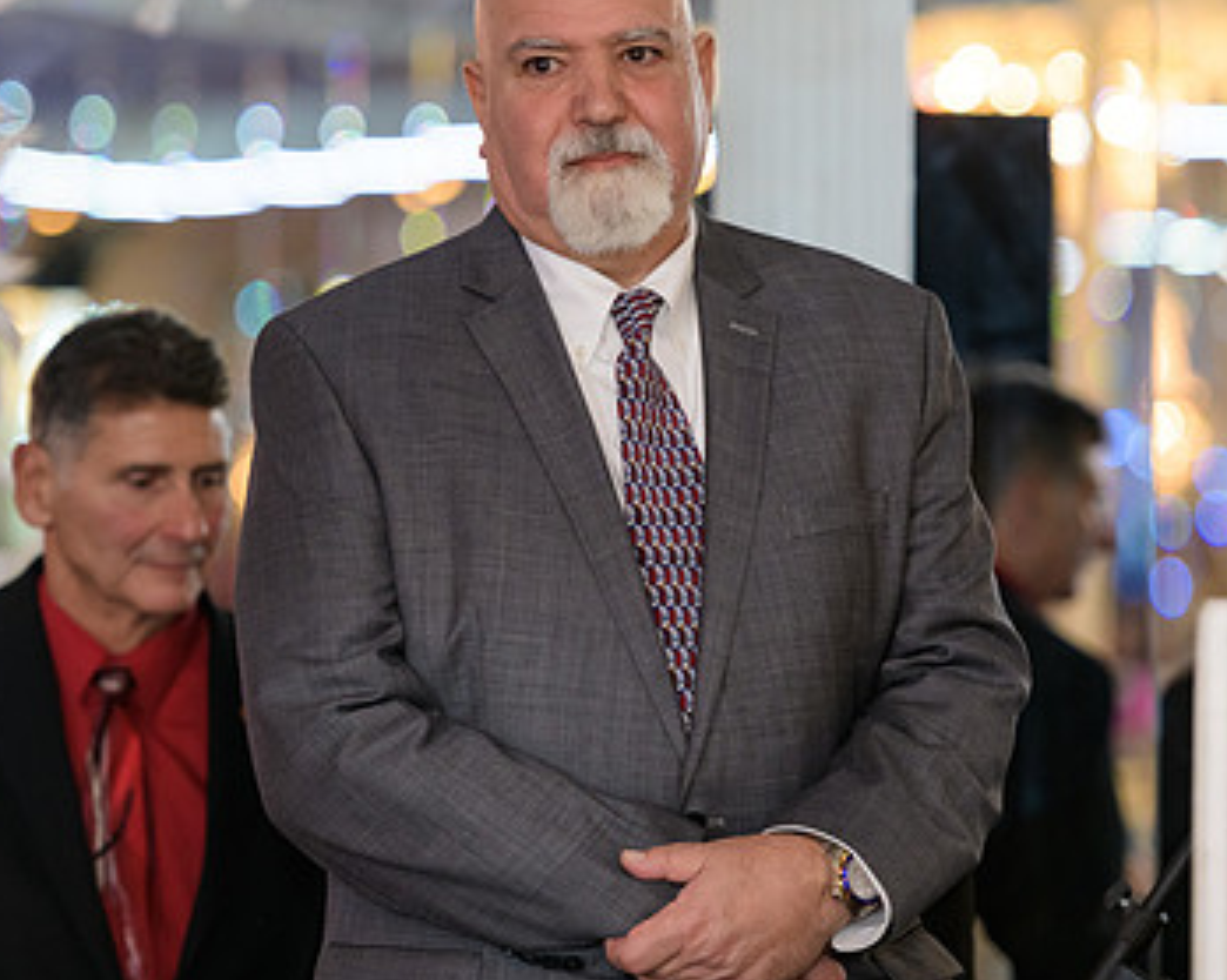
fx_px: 8529
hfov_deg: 8.2
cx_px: 631
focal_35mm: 235
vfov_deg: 6.6
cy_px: 354
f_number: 3.2
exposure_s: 1/125
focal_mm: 150
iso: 1000
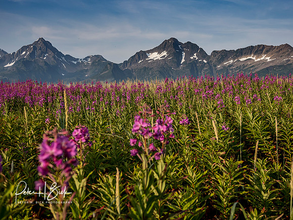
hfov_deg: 41.2
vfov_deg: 31.5
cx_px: 146
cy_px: 110
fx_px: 389
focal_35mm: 46
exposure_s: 1/1000
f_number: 5.6
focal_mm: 23
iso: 200
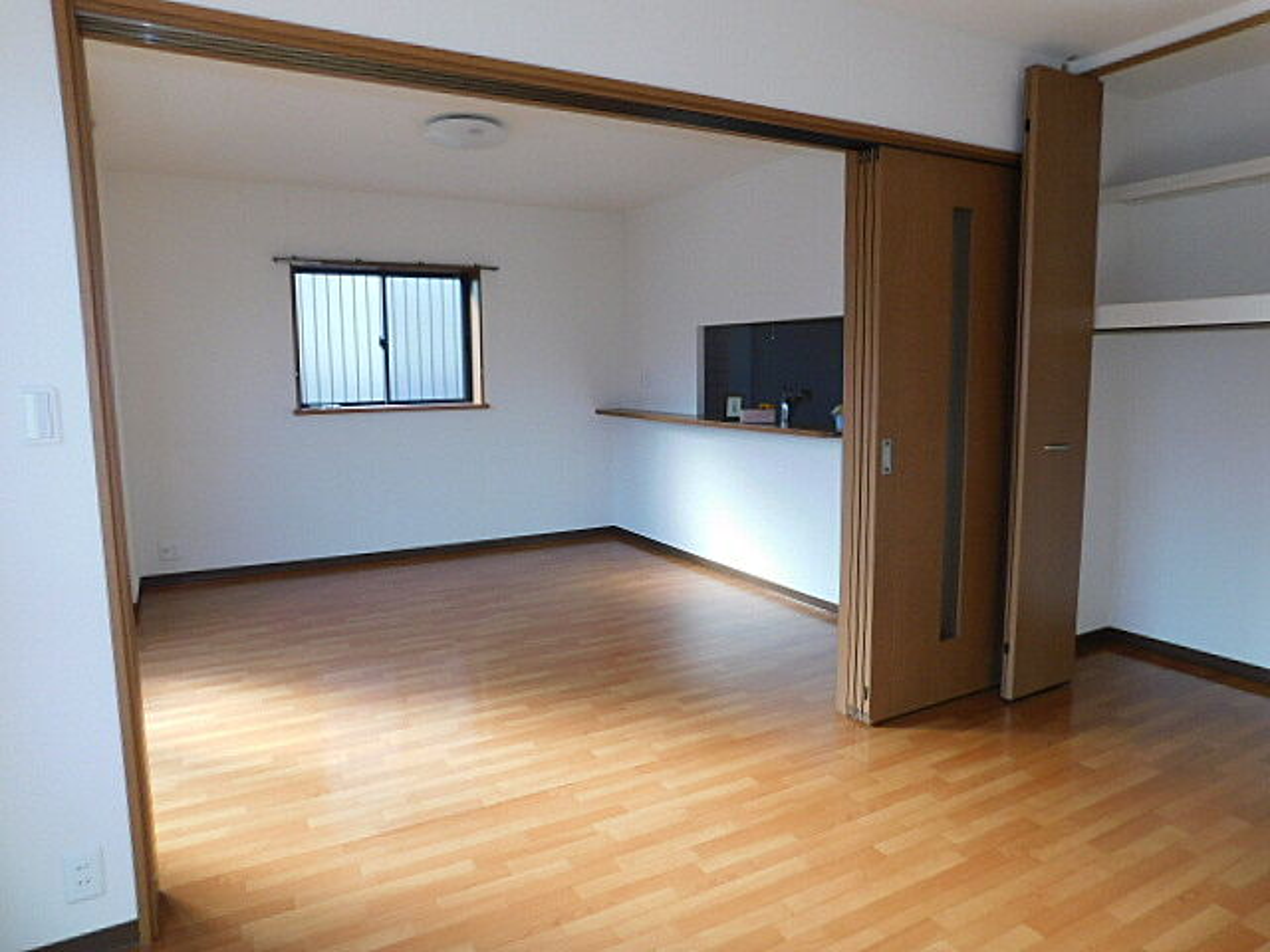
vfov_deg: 58.9
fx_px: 844
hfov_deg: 73.9
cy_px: 476
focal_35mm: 23
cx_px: 635
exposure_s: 1/100
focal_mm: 4
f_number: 3
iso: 125
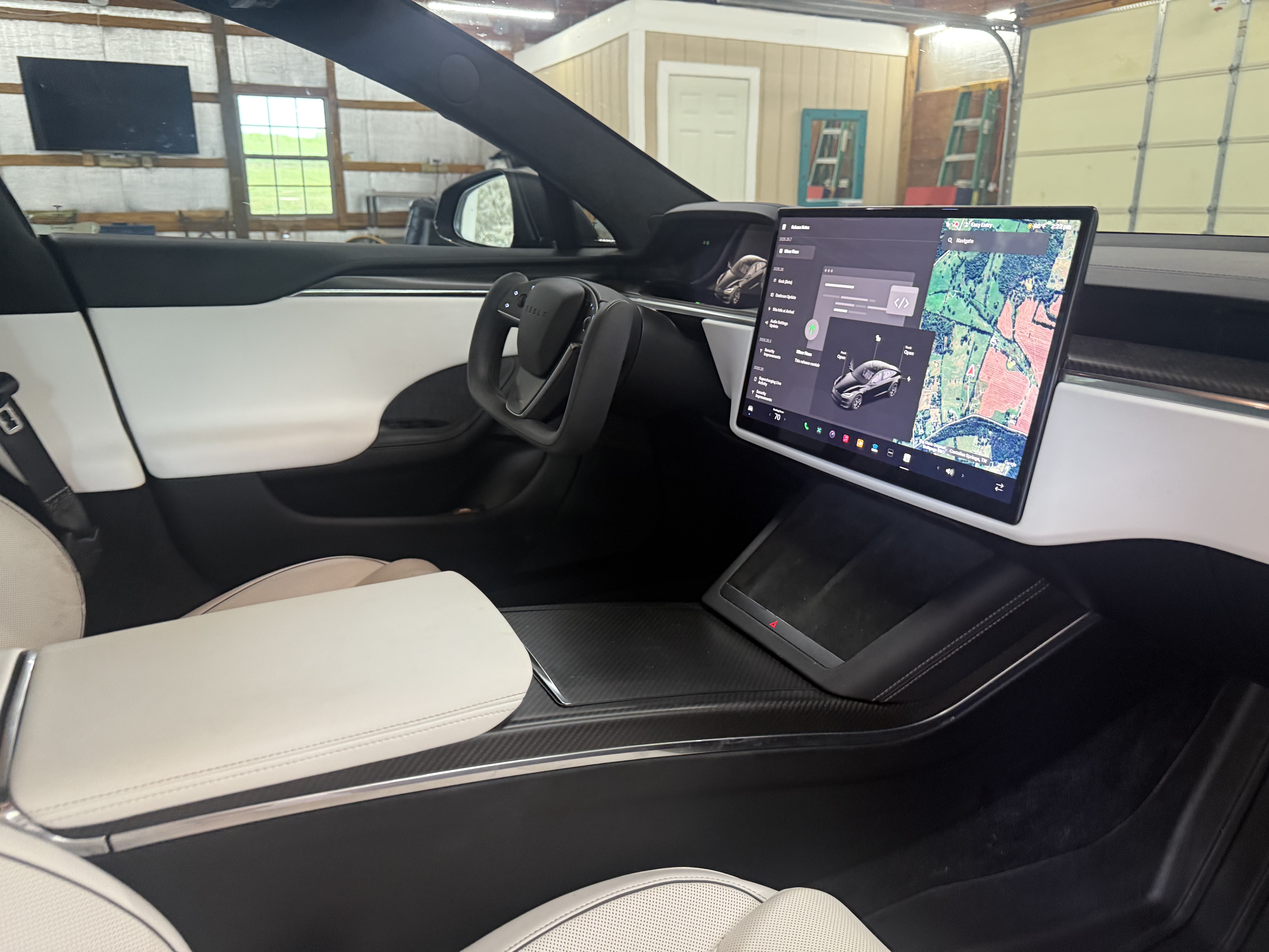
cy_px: 476
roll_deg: -2.3
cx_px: 634
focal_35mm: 24
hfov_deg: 71.6
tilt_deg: -17.1
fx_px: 880
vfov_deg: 56.8
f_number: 1.78
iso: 320
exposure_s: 1/60
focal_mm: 6.76
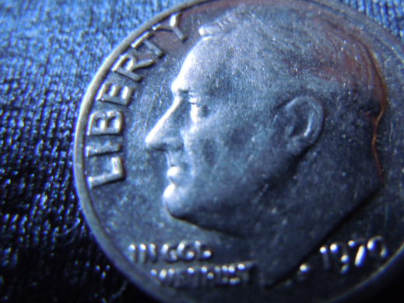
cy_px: 140
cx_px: 237
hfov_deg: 49.9
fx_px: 432
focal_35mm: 37
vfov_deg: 38.6
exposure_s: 1/6
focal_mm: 5.4
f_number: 3.5
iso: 400
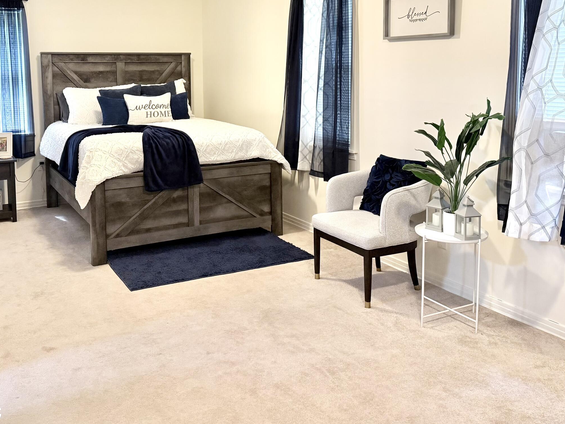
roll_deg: +0.7
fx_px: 588
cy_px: 124
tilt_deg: -4.6
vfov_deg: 38.9
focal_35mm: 36
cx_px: 237
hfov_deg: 51.1
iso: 200
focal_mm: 6.76
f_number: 1.78
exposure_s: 1/60
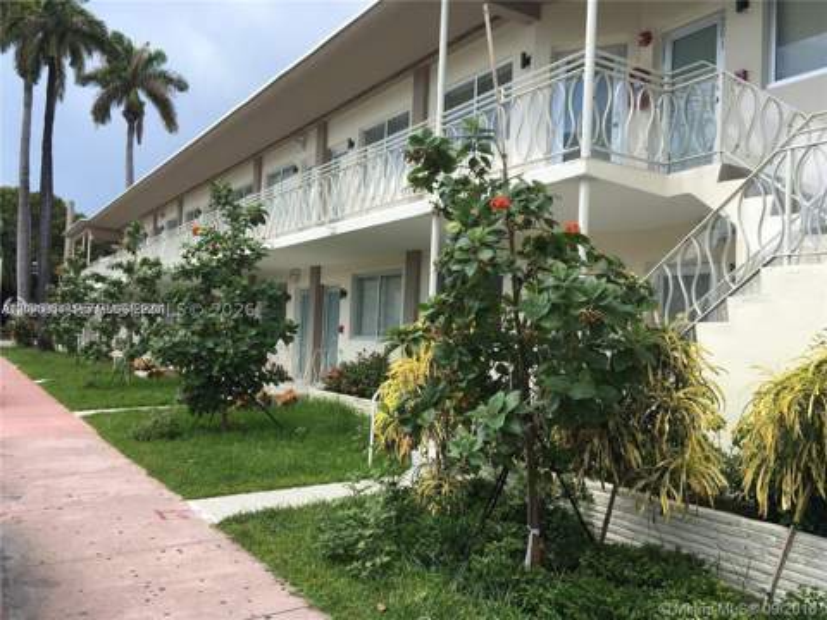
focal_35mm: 29
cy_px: 310
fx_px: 693
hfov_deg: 61.7
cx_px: 414
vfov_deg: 48.2
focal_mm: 4.15
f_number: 2.2
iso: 25
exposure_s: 1/793
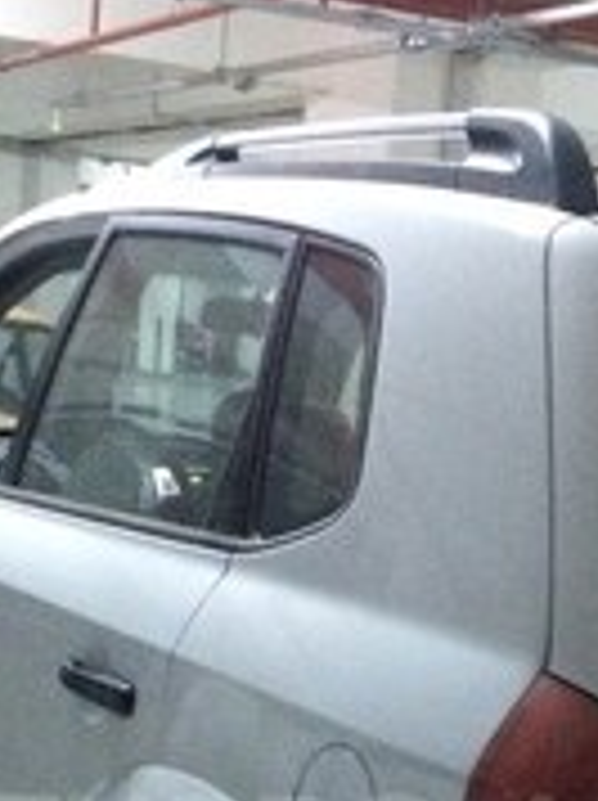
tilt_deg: -16.1
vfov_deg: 22.9
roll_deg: -4.9
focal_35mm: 81
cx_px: 328
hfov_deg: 18.2
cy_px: 846
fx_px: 1870
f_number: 2.2
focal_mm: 4.15
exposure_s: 1/17
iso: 640
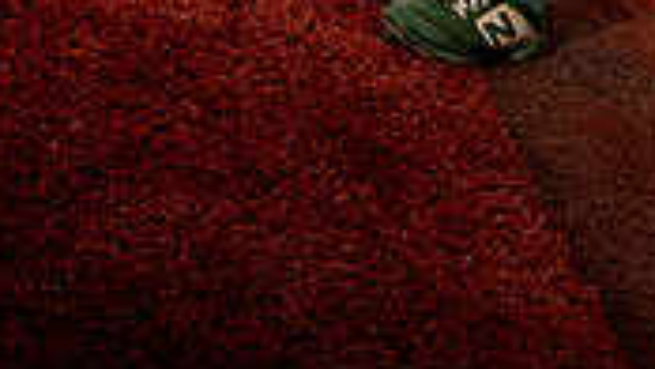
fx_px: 1650
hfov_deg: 22.2
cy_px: -459
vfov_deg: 11.1
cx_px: 489
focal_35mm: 95
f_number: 5.6
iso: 250
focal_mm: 35
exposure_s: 1/250
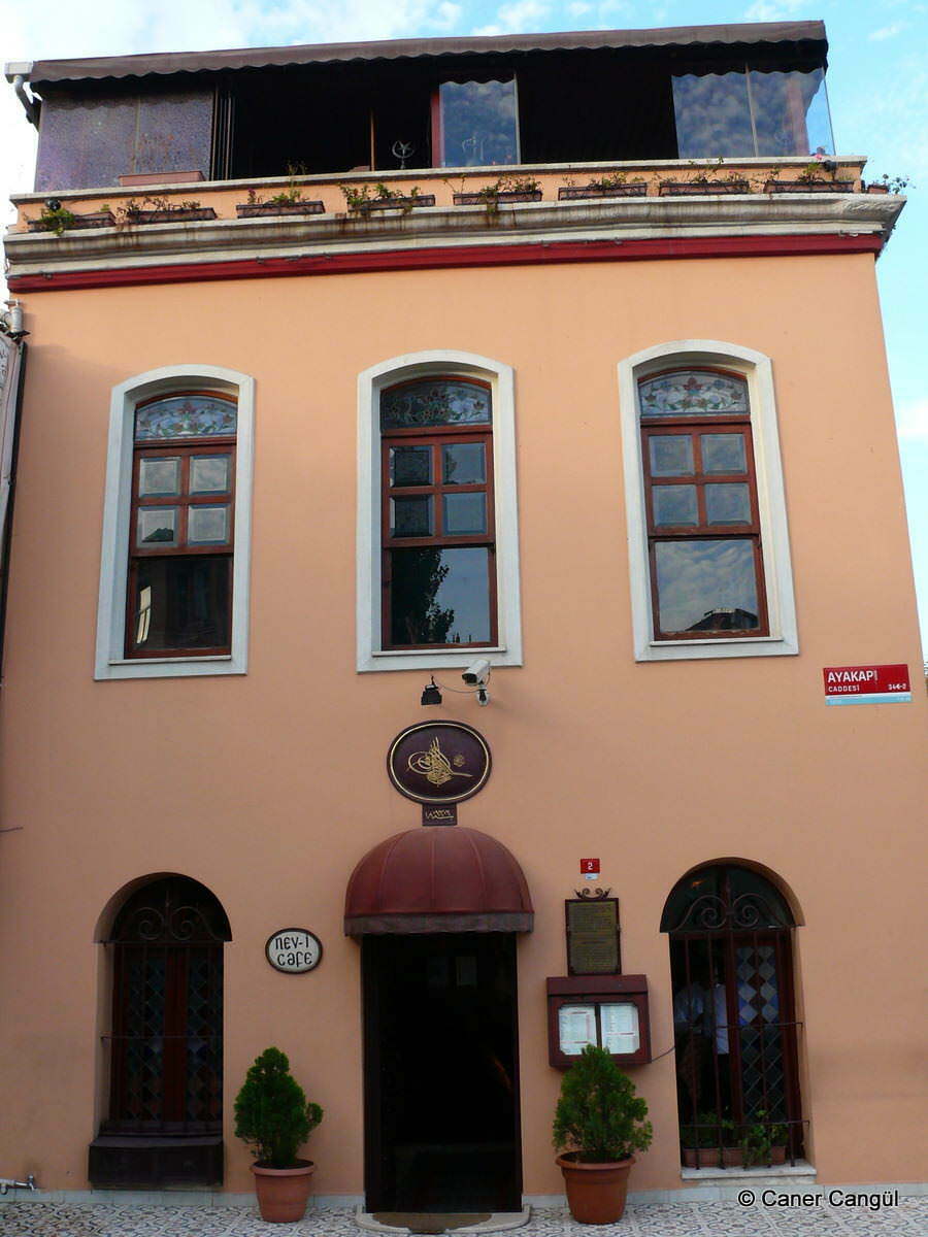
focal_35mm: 35
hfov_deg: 40.7
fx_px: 1251
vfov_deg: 52.6
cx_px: 464
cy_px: 618
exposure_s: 1/160
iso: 200
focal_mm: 7.4
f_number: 5.6
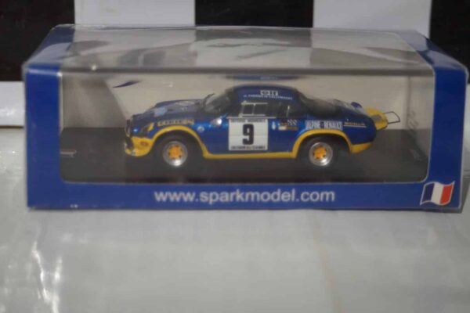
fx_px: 881
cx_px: 235
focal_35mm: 68
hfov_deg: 29.9
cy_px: 156
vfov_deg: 20.2
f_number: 4.5
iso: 1600
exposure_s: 1/160
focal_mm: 45
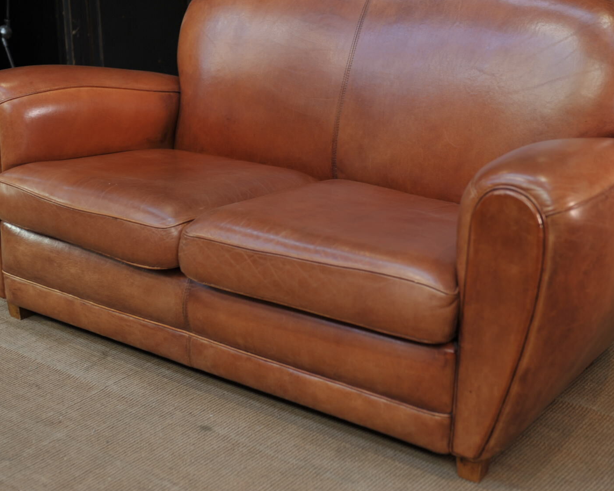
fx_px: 1090
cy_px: 220
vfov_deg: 25.4
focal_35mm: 60
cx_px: 305
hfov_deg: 31.4
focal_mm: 42
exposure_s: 1/50
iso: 250
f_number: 2.8
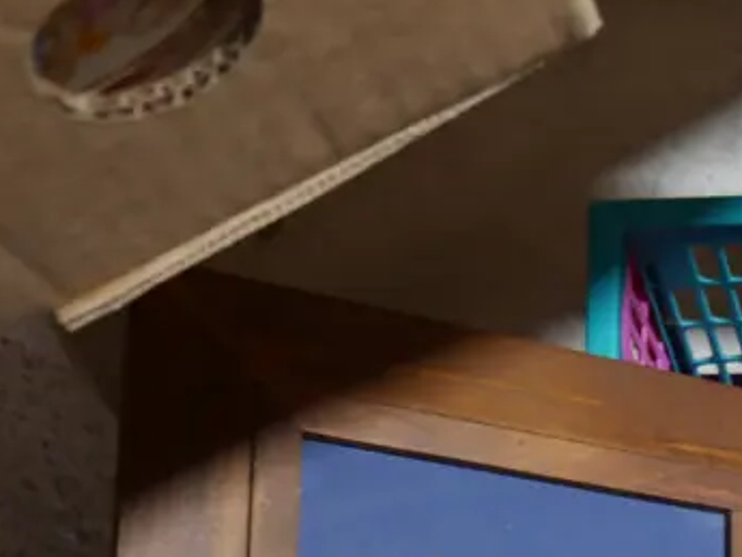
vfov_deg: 13.9
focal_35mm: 101
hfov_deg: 17.9
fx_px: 2166
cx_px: 1028
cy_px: 773
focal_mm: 17
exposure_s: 1/60
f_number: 4
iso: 640
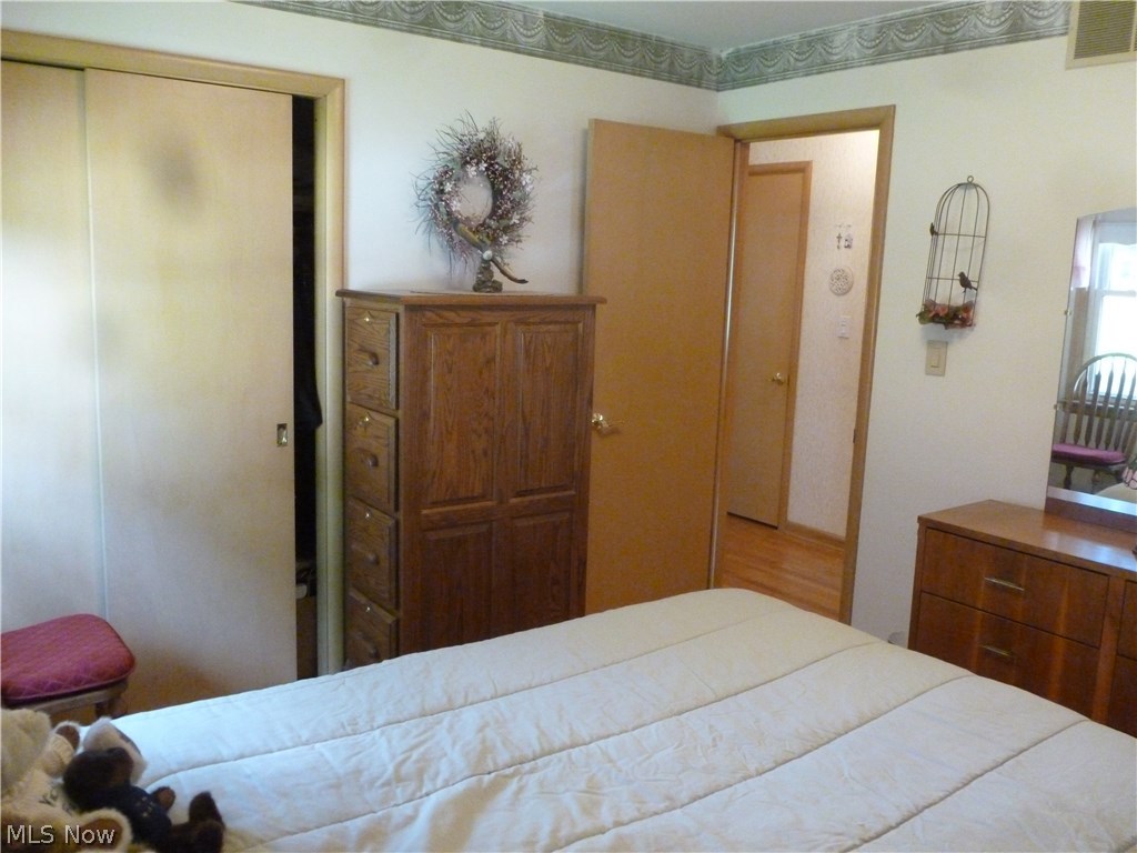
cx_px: 568
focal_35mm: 28
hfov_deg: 63.4
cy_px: 426
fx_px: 920
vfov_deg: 49.7
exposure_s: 1/30
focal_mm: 5
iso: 800
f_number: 3.3
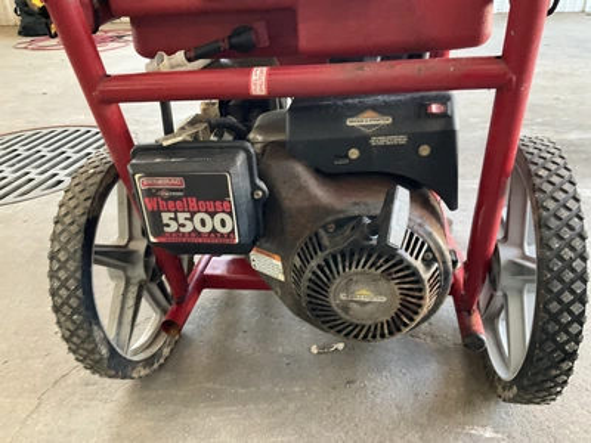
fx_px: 495
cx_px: 296
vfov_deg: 48.2
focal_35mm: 29
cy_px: 222
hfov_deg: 61.7
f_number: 1.8
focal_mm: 3
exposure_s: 1/60
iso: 200
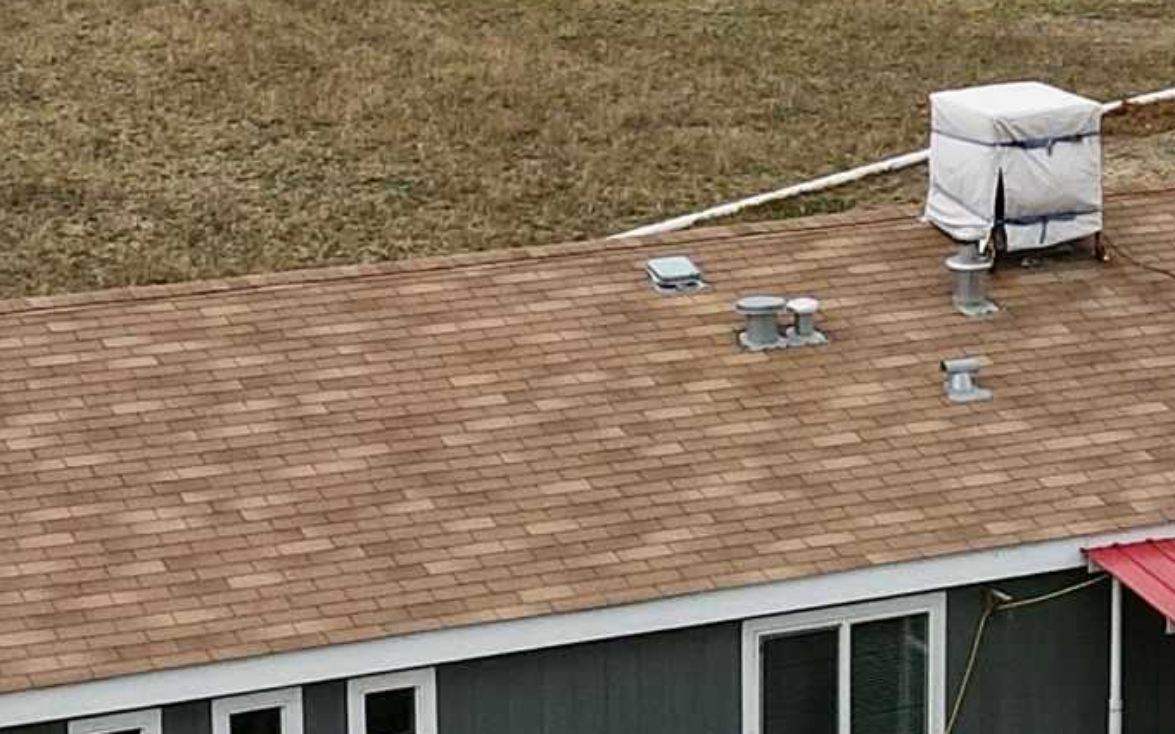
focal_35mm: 115
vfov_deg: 11.3
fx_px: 3683
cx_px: 717
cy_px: 64
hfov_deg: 18.1
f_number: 2.8
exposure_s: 1/500
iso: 100
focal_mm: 4.5
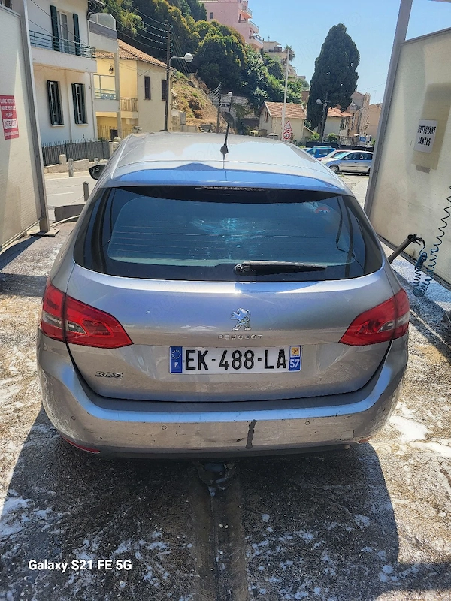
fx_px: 452
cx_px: 226
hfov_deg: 53.1
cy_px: 300
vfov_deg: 67.3
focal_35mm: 26
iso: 40
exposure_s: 1/1667
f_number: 1.8
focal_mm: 5.4
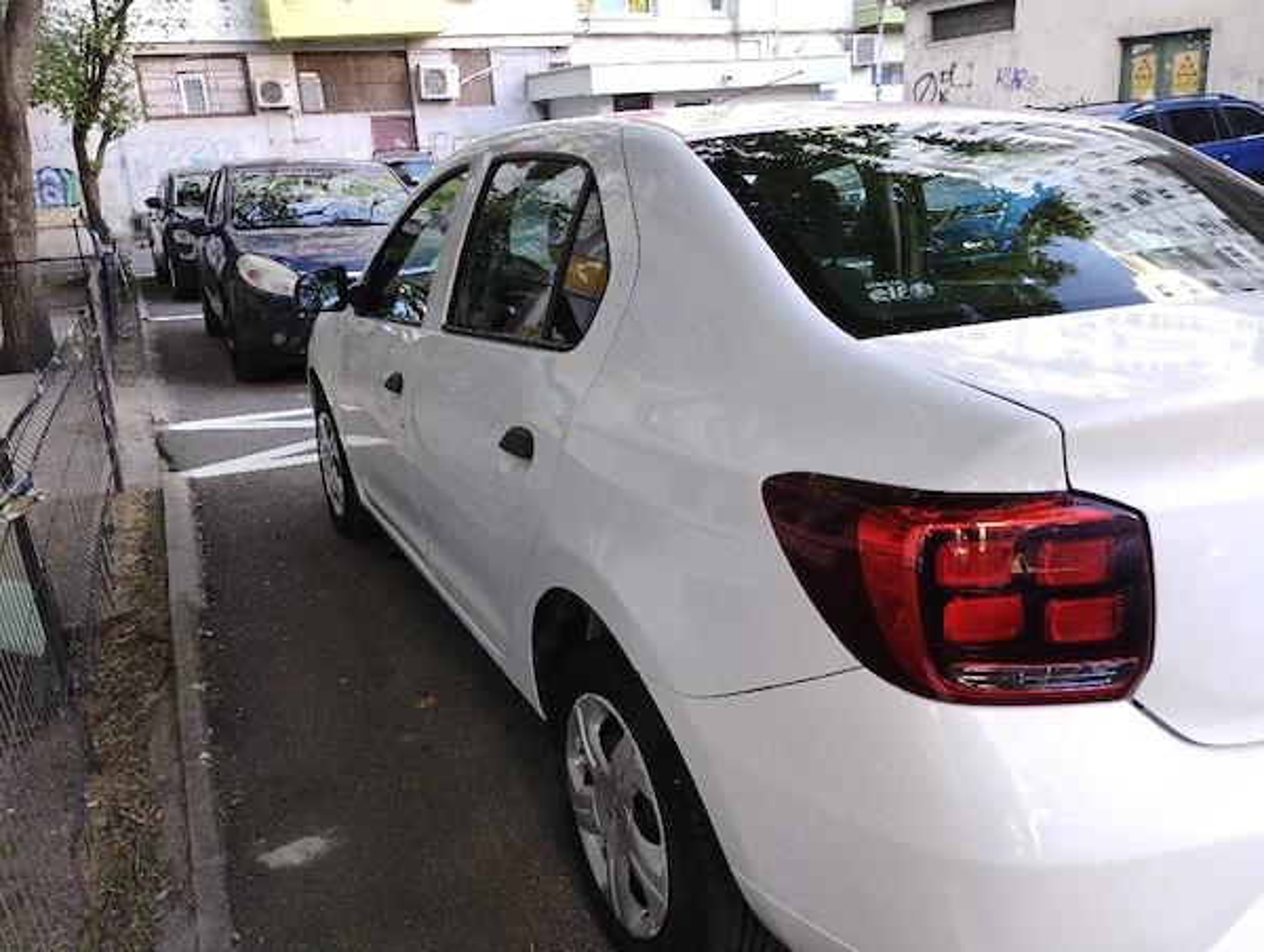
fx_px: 1024
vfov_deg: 49.9
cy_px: 476
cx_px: 632
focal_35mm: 28
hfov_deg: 63.4
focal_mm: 4.26
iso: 306
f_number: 1.8
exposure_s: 1/50
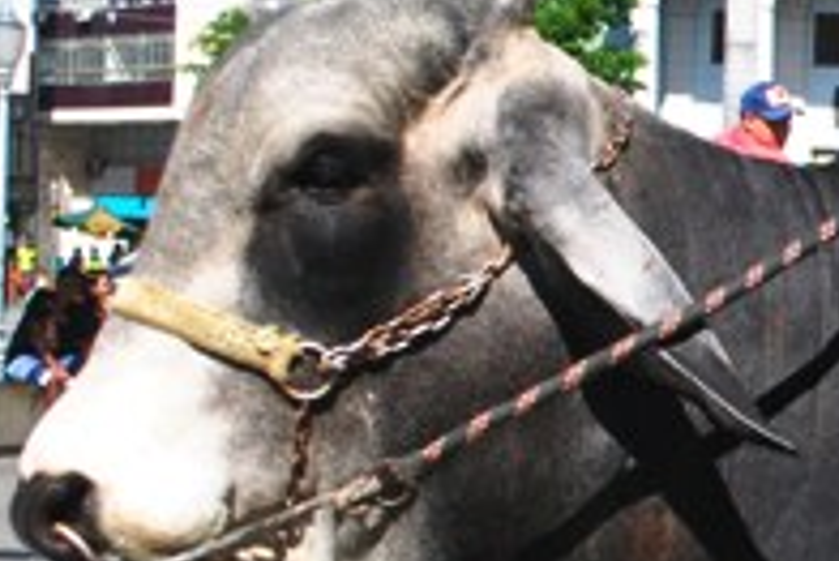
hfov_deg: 14.4
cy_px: 308
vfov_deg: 10.2
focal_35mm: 135
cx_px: 1151
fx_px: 3148
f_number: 5.6
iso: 560
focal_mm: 22
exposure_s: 1/1600
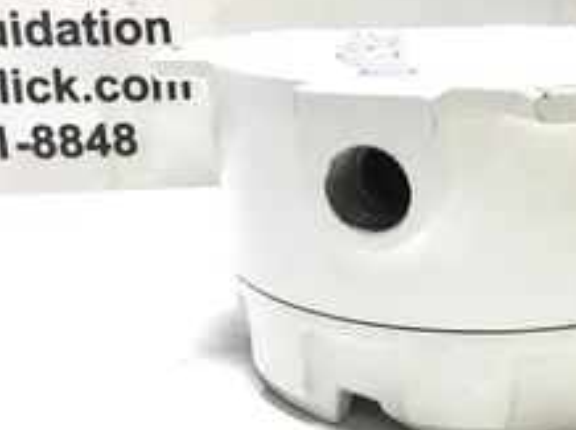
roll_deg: +0.7
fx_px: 947
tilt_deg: -18.2
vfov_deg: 25.6
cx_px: 420
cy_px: 248
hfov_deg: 33.3
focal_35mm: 57
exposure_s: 1/120
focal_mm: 3.3
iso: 40
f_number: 2.4
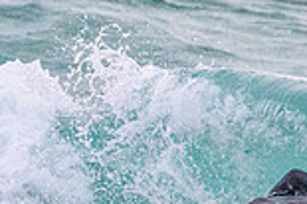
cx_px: 111
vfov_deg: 0.5
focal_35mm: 2881
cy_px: 119
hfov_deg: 0.7
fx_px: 24542
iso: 8000
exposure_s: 1/2000
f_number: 11
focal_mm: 600
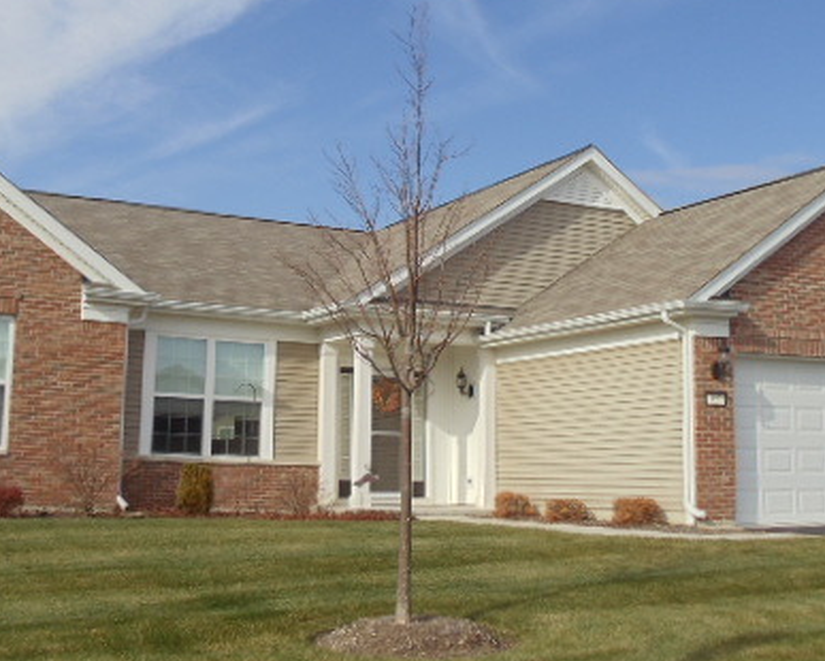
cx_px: 386
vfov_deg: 21.5
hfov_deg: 26.7
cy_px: 258
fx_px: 1734
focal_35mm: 71
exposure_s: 1/250
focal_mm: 6
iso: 80
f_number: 7.1
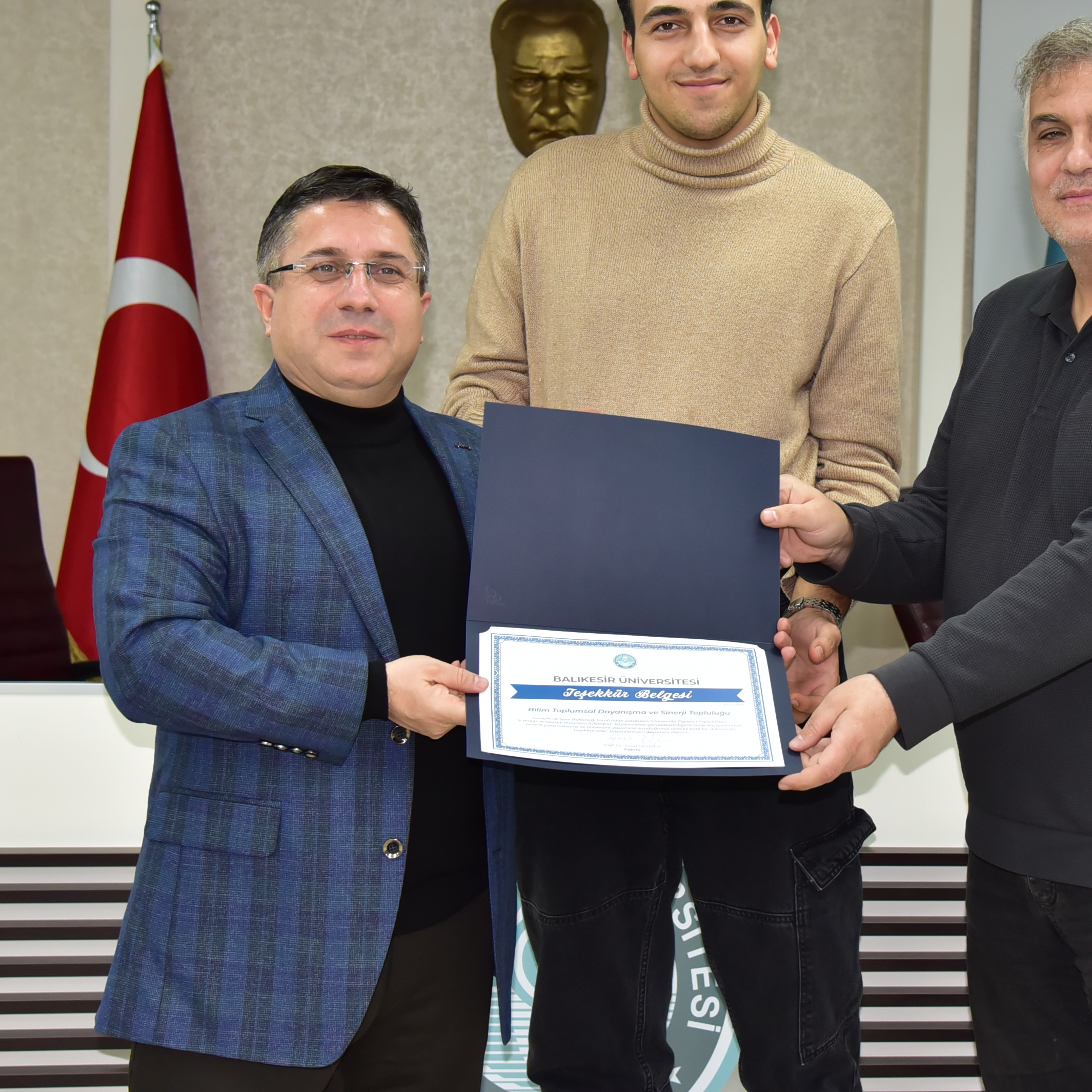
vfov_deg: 24.0
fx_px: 2570
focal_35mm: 72
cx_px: 767
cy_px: 439
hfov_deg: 23.8
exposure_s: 1/200
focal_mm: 40
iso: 1400
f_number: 5
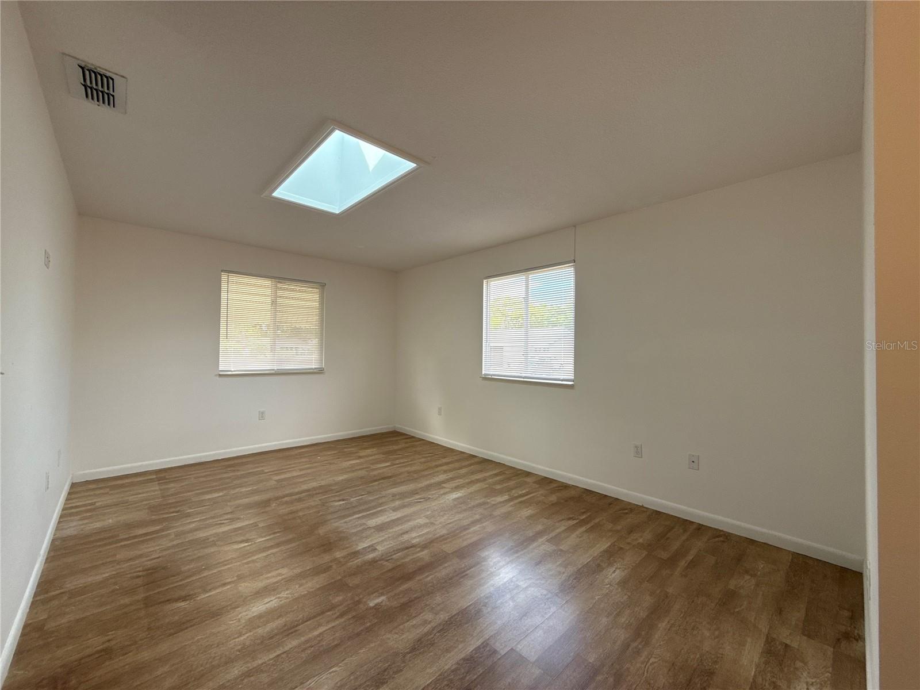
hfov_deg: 102.1
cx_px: 460
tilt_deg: +0.7
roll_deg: -0.3
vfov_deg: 85.7
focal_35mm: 14
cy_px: 345
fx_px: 372
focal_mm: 2.22
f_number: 2.2
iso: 64
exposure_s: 1/110
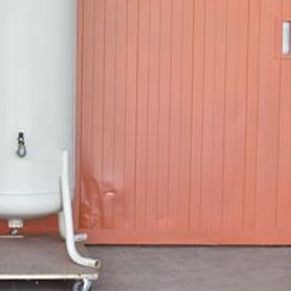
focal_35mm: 171
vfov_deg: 10.2
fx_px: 1627
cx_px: 9
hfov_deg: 10.2
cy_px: 55
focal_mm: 55
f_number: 6.3
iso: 1250
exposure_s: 1/640
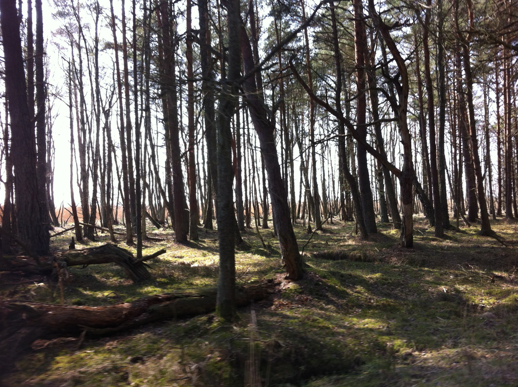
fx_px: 538
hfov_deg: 51.4
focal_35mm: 36
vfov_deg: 39.6
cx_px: 255
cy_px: 195
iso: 80
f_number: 2.8
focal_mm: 3.85
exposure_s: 1/183
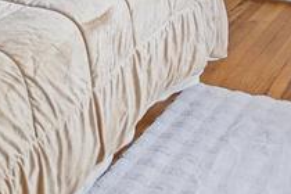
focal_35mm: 83
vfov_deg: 13.9
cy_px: -193
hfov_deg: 23.8
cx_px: 28
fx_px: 671
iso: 100
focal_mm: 17
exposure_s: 1/15
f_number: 2.8
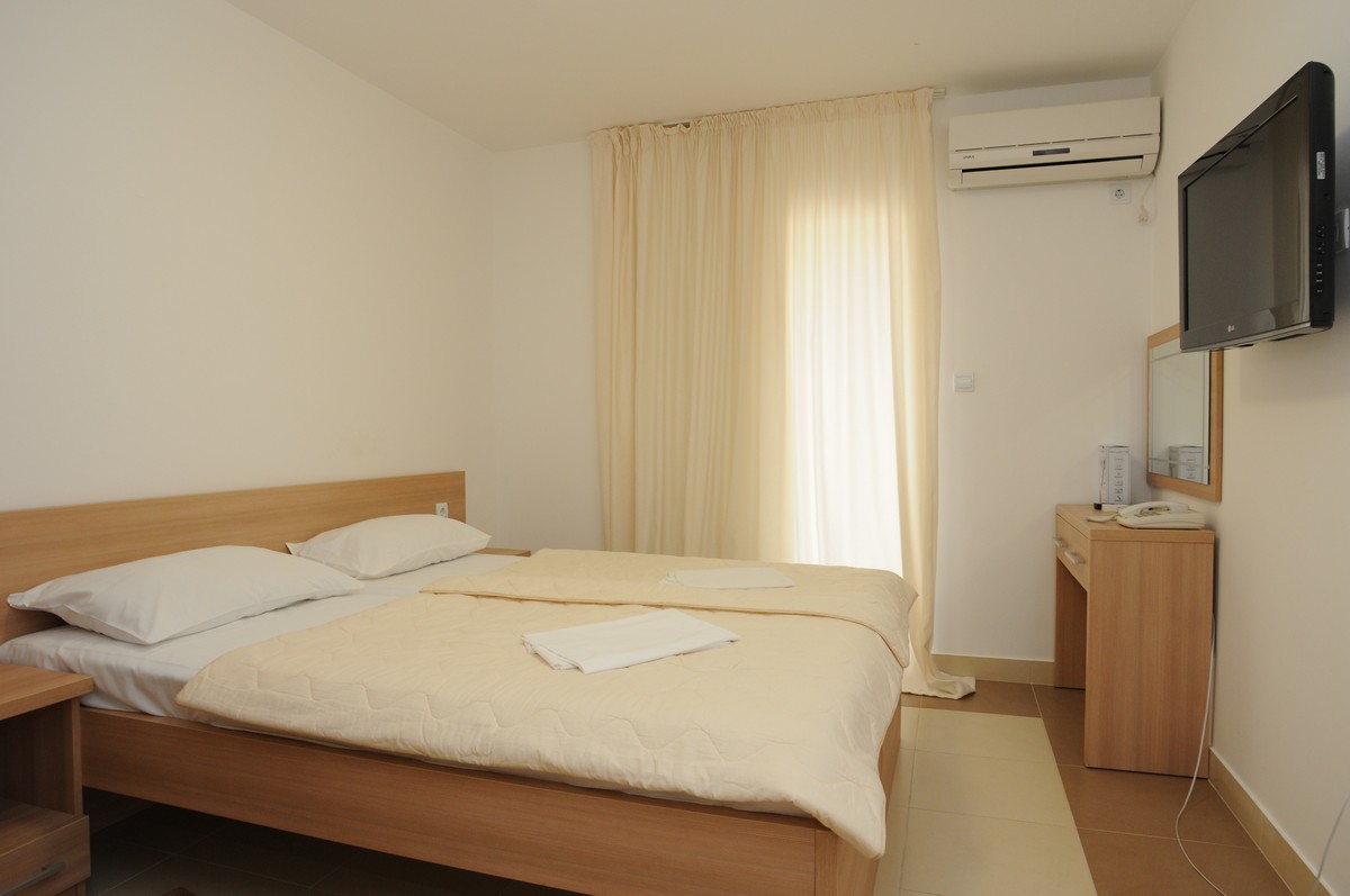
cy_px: 448
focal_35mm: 21
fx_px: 787
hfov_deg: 81.3
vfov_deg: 59.4
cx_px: 675
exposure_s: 1/30
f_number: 5.6
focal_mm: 14
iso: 400
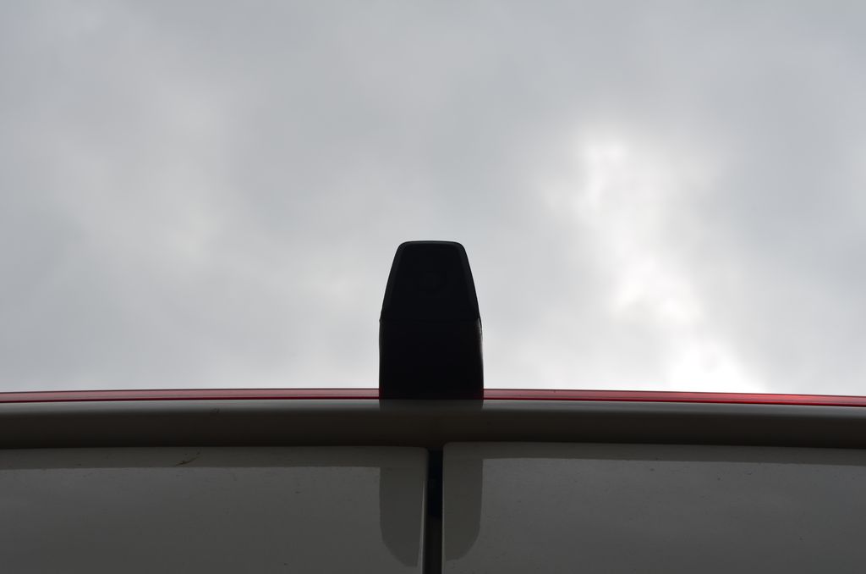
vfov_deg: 19.6
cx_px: 433
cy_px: 287
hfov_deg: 29.3
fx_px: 1656
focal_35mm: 69
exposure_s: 1/250
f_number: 13
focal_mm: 46
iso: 100
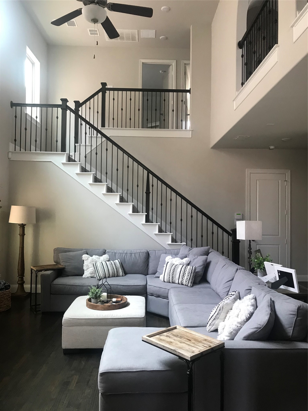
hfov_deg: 49.7
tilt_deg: +1.1
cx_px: 154
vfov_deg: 63.4
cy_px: 206
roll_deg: -0.1
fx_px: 332
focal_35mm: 28
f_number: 1.8
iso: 40
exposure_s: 1/20
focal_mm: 3.99
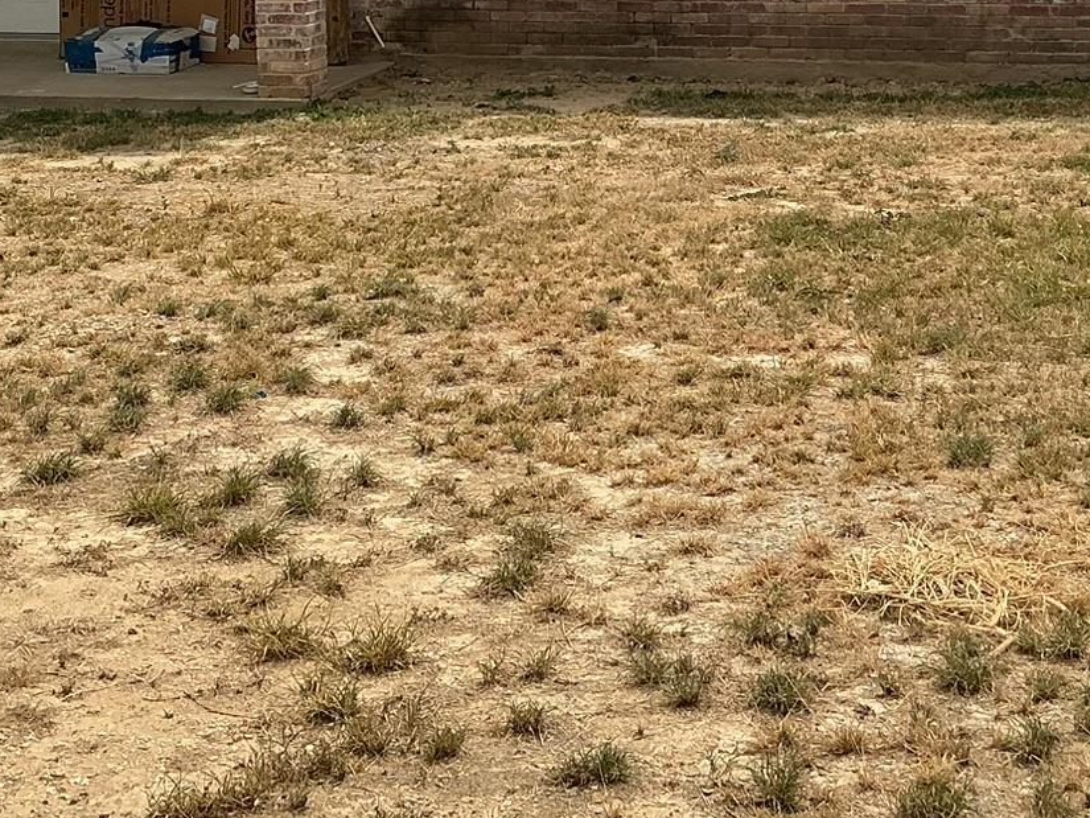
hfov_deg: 27.0
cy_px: 33
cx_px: 554
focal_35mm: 72
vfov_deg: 19.9
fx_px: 2267
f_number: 1.8
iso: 25
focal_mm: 3
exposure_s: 1/4065
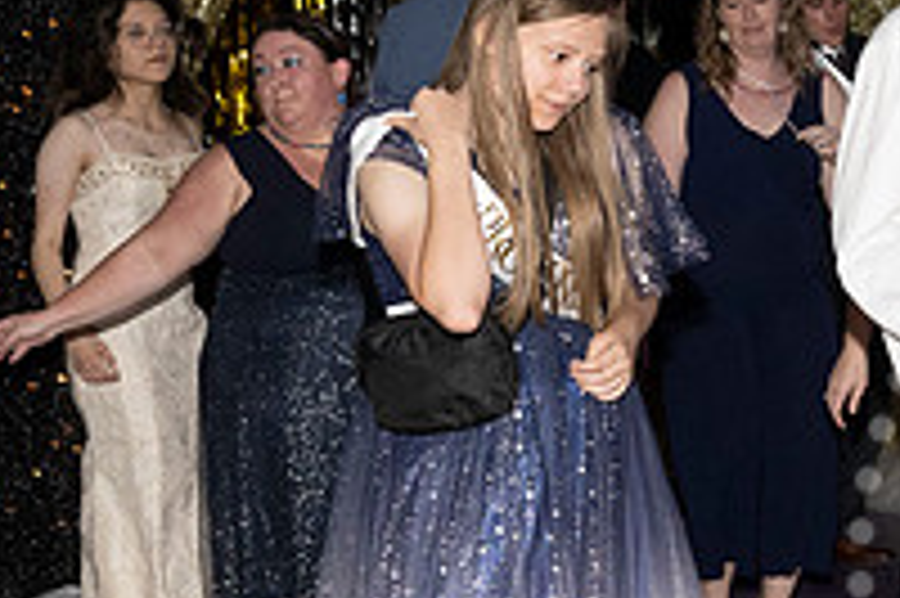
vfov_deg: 9.4
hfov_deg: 13.5
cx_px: 1290
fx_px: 3622
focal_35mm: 145
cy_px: 362
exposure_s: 1/100
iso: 1000
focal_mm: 32
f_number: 5.6
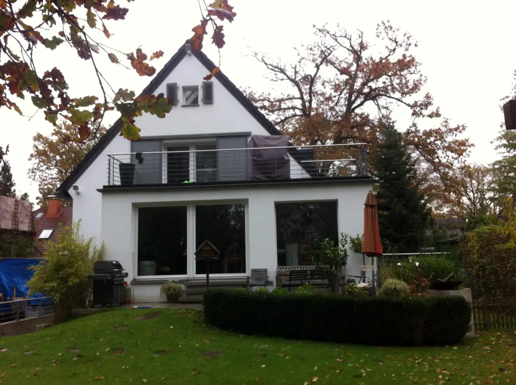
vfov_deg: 40.6
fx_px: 521
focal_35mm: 35
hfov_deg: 52.7
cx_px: 258
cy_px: 192
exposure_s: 1/60
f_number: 2.8
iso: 100
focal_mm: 3.85
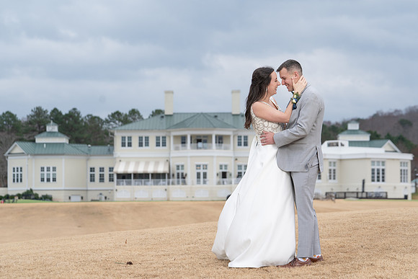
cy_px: 146
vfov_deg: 10.8
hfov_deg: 16.1
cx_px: 215
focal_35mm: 127
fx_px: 1481
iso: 320
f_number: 5.6
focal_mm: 119
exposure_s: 1/250
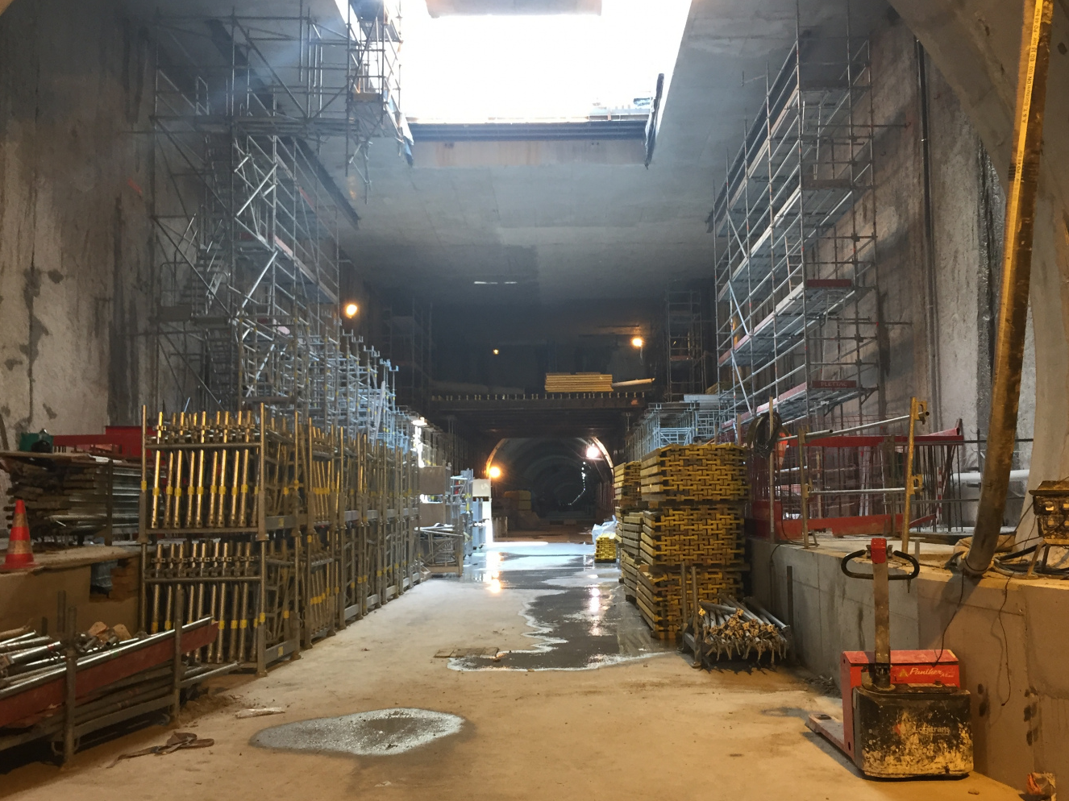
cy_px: 422
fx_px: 1081
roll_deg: -0.3
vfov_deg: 40.7
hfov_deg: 52.6
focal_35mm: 35
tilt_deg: +3.8
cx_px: 564
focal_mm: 4.15
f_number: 2.2
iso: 64
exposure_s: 1/33
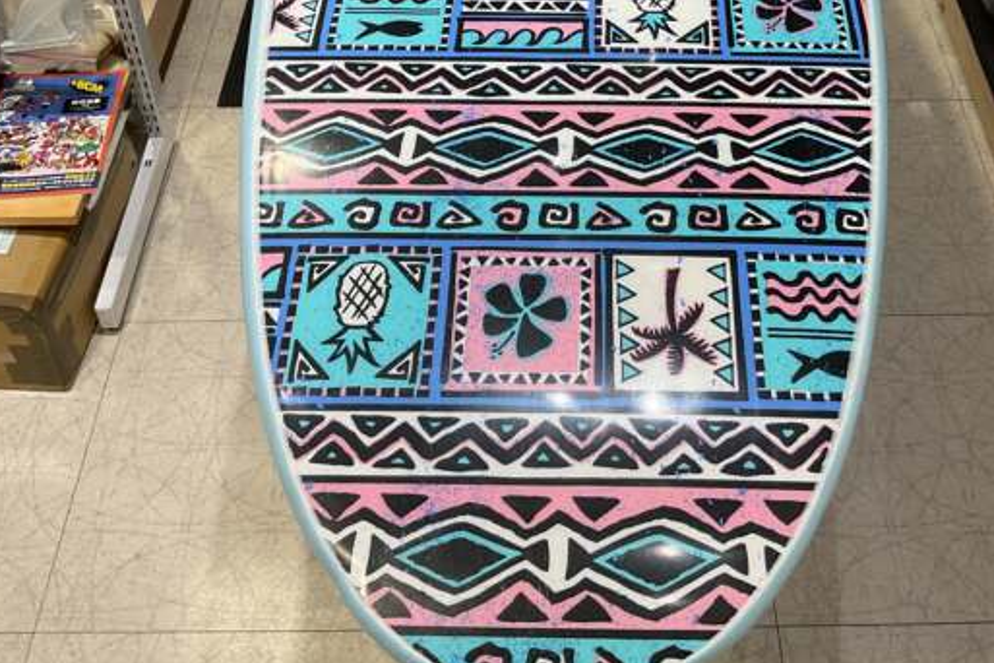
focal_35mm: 47
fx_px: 1298
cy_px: -2
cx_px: 554
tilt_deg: -39.7
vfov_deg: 27.0
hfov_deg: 41.8
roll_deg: +1.3
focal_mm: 3
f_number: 1.8
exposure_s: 1/120
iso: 32
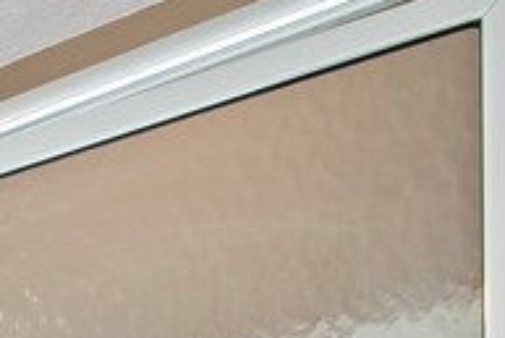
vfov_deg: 11.3
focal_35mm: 93
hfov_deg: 15.7
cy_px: 904
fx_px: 1303
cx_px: -589
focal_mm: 11
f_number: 7.1
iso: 250
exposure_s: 1/2
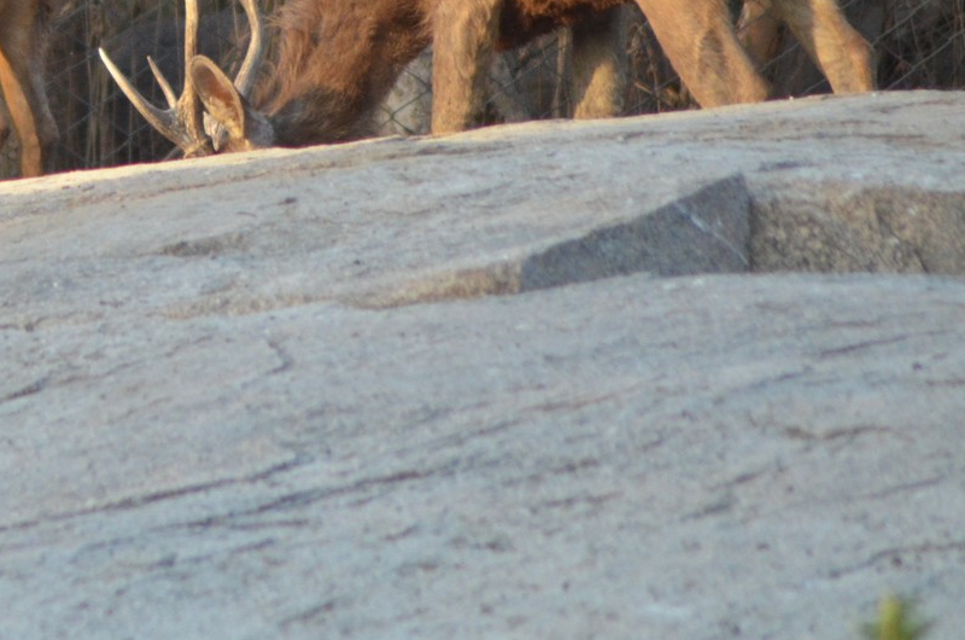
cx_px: -152
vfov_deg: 1.6
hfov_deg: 2.4
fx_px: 23114
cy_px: -28
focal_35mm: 864
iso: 1600
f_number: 5
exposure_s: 1/1250
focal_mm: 240
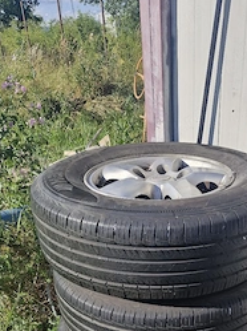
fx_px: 353
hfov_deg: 37.6
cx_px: 187
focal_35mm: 37
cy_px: 261
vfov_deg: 47.7
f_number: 1.8
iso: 50
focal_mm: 5.54
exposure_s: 1/1667
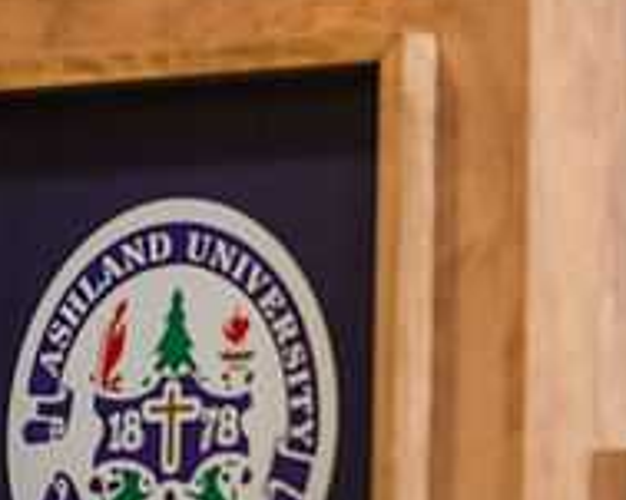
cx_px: 626
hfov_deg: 4.0
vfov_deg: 3.2
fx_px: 9055
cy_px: 12
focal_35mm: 489
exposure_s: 1/200
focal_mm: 170
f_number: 3.2
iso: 1600
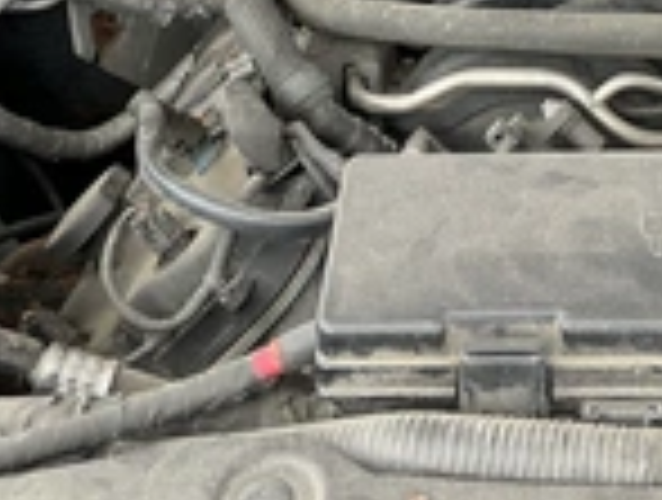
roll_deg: +1.6
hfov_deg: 25.3
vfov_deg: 18.4
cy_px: -104
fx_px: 1457
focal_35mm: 76
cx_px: 495
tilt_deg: -22.6
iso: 16
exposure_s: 1/129
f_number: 1.8
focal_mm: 3
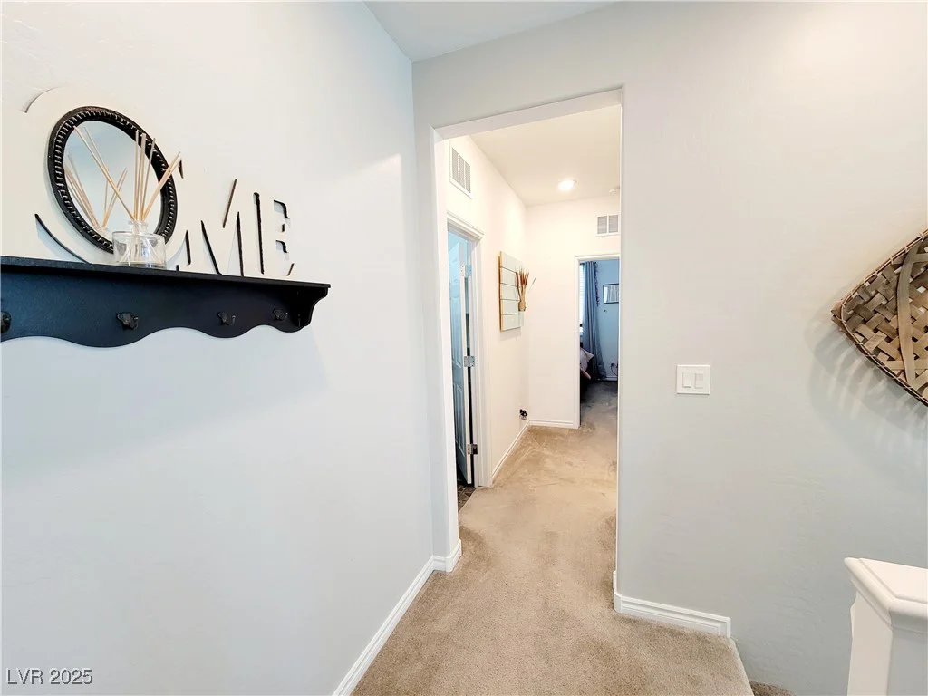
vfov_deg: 89.9
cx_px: 464
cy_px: 348
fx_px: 349
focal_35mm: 13
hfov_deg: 106.2
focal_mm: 2.2
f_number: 2.2
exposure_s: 1/60.2
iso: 160
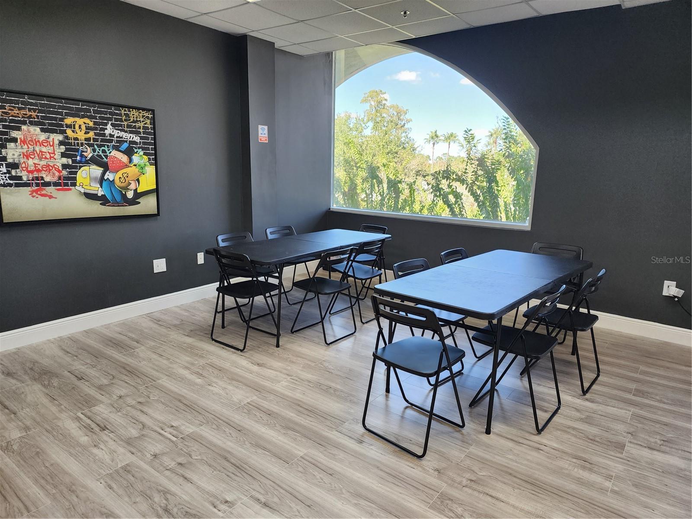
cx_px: 346
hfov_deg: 73.9
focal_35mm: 23
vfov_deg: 58.9
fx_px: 460
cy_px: 260
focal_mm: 6.4
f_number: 1.8
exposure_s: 1/120
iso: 160
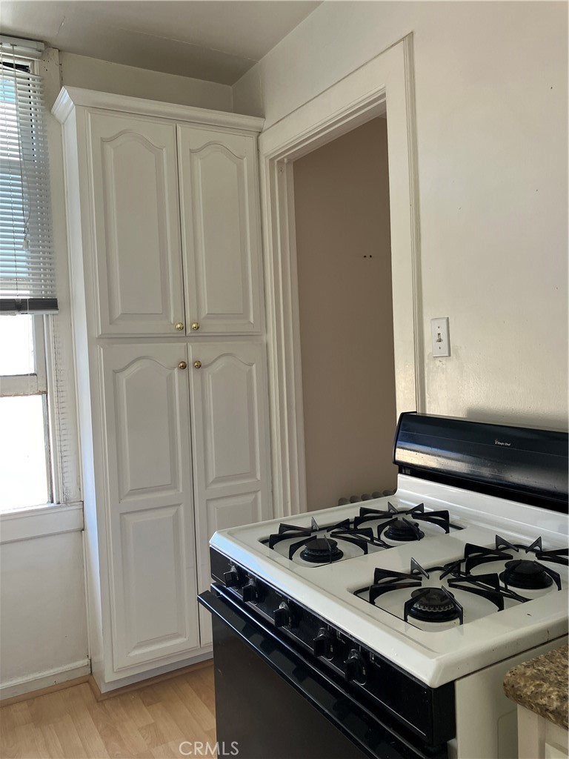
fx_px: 614
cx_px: 284
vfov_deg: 63.4
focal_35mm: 28
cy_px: 380
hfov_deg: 49.7
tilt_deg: -1.7
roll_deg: +1.8
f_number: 1.8
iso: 80
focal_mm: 3.99
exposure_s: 1/119
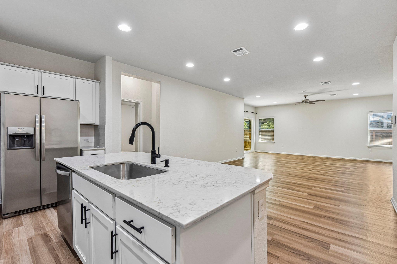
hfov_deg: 96.7
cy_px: 132
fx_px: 176
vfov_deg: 73.7
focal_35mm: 16
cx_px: 198
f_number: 8
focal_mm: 16
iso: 400
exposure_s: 1/15
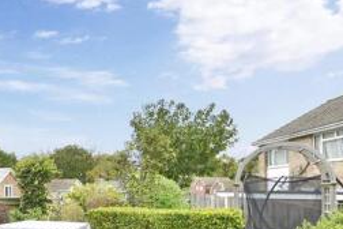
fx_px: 372
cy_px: 186
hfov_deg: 43.1
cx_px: 5
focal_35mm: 39
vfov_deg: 33.1
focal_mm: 10
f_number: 7.1
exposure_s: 1/100
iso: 400
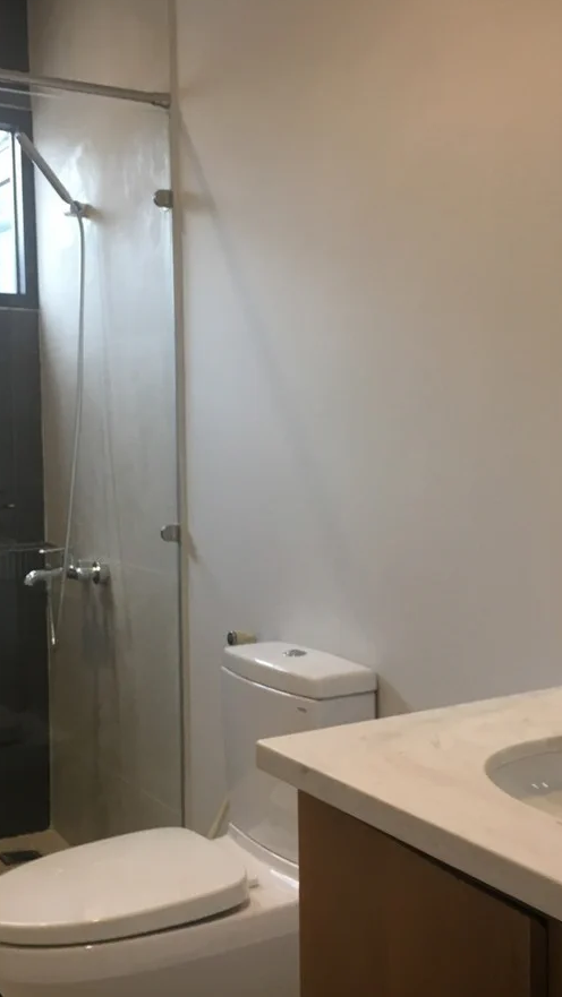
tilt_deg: -3.1
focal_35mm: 43
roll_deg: +0.2
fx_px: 1138
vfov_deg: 47.3
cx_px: 341
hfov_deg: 27.7
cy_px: 496
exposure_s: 1/33
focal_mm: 4.15
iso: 50
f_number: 2.2
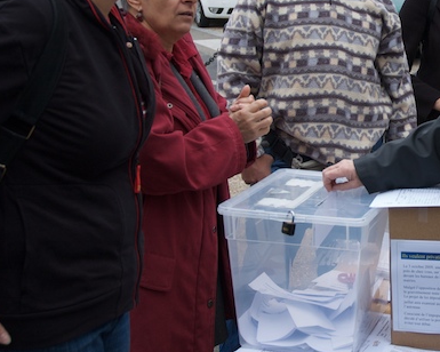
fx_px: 912
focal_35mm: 70
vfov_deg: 21.7
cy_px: 95
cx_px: 409
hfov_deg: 26.1
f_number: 3.8
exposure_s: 1/200
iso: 200
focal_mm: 24
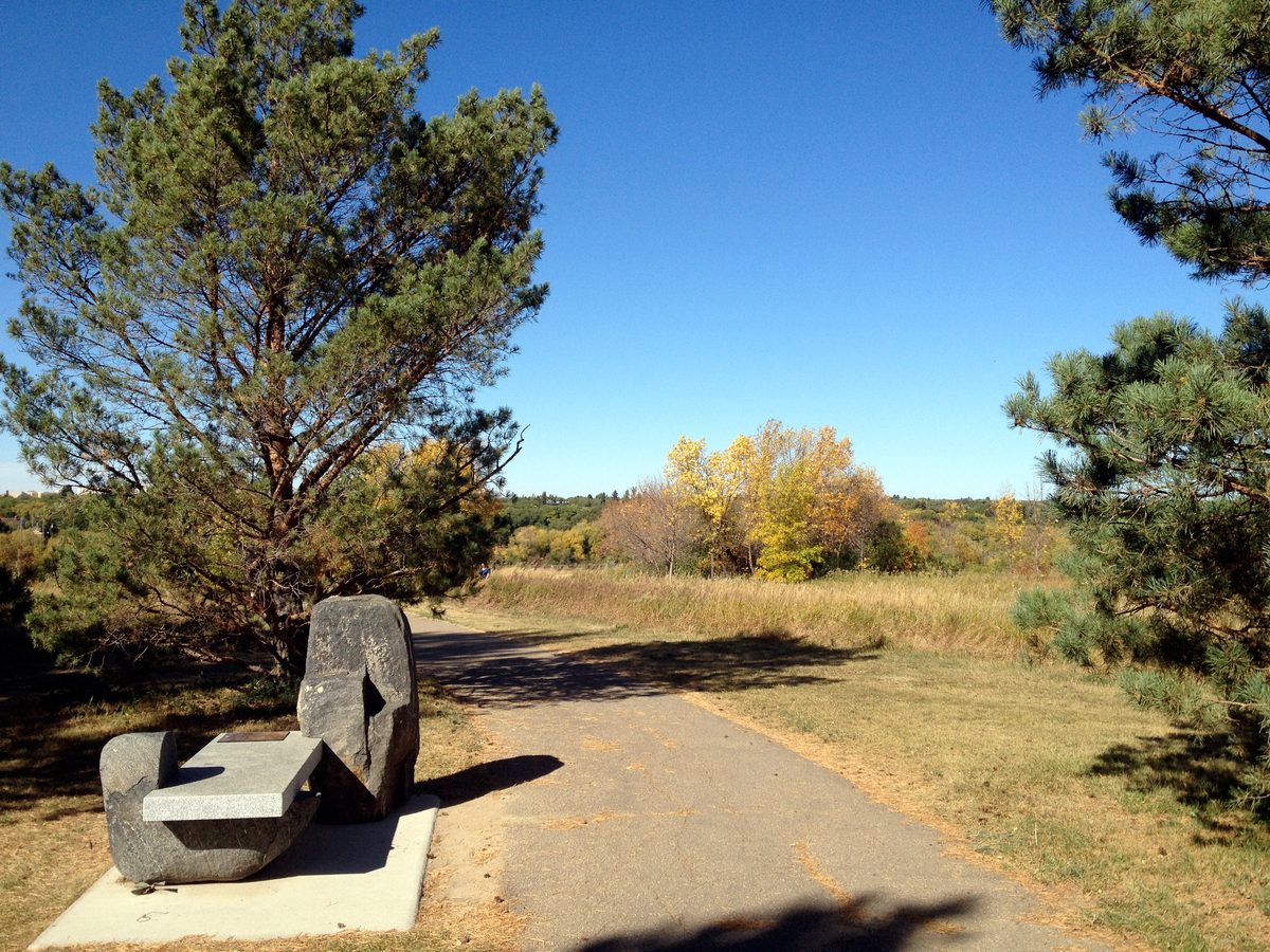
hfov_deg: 52.6
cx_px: 635
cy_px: 476
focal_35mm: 35
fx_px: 1284
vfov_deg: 40.7
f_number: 2.4
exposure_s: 1/1842
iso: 50
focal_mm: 4.28
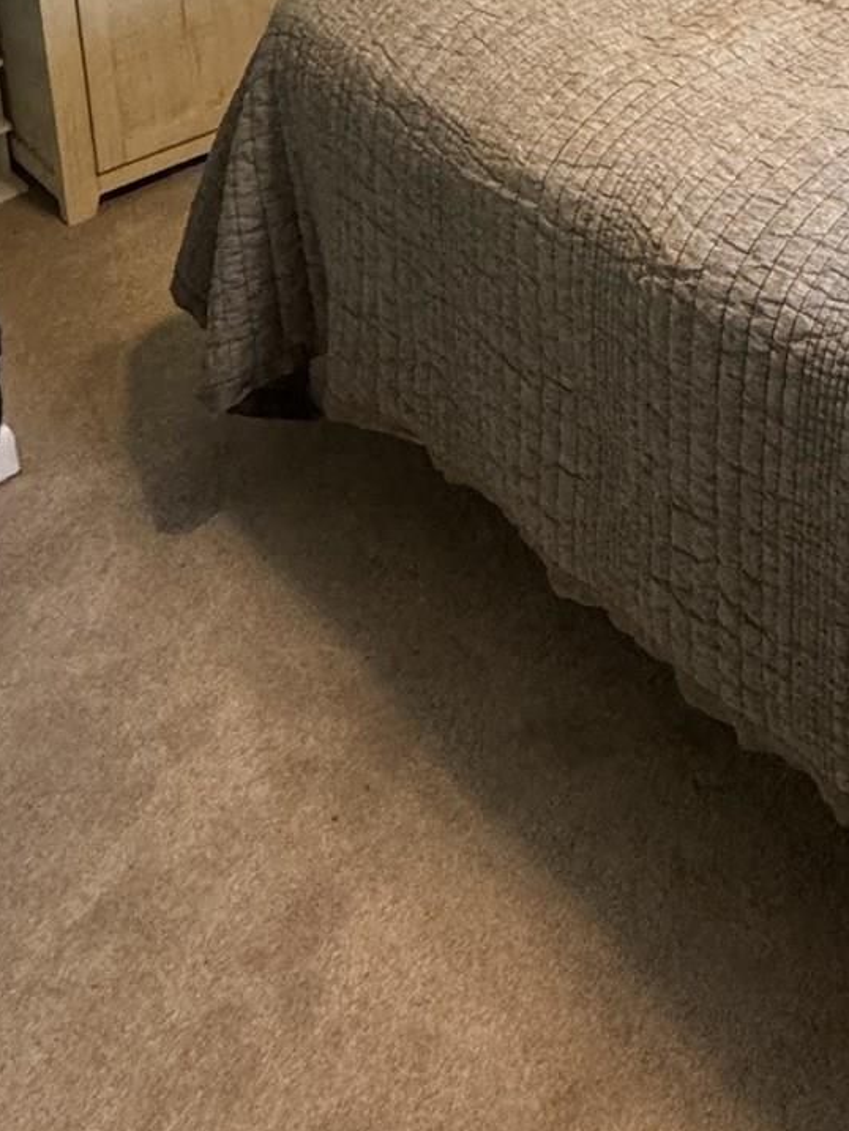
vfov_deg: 31.1
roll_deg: +1.1
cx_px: 1076
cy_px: -391
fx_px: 1471
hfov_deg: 27.4
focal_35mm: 45
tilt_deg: -9.7
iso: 250
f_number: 2.2
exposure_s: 1/120
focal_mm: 2.22
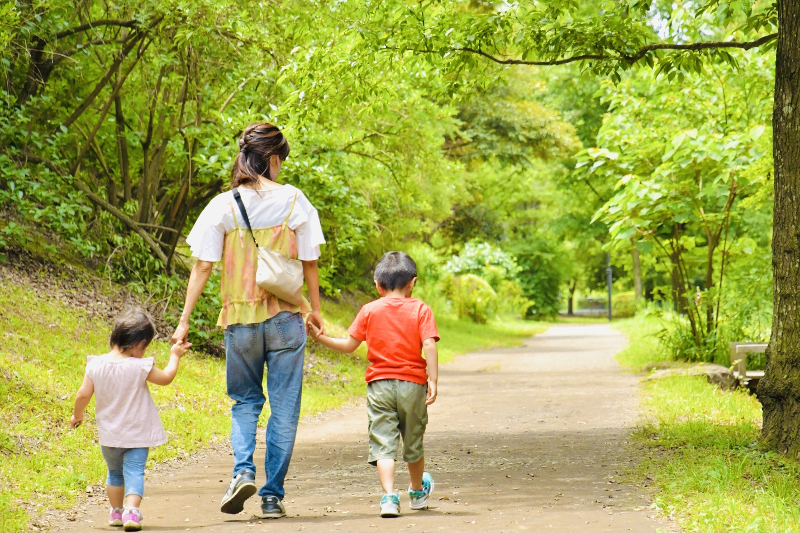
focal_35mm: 120
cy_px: 266
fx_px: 2667
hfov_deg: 17.1
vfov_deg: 11.4
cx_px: 400
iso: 1000
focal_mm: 80
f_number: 4
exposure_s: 1/4000
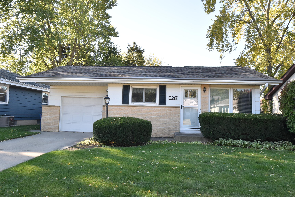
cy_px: 98
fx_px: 221
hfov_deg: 67.4
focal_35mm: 27
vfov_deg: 47.9
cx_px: 148
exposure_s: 1/320
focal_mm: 18
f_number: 9
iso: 800
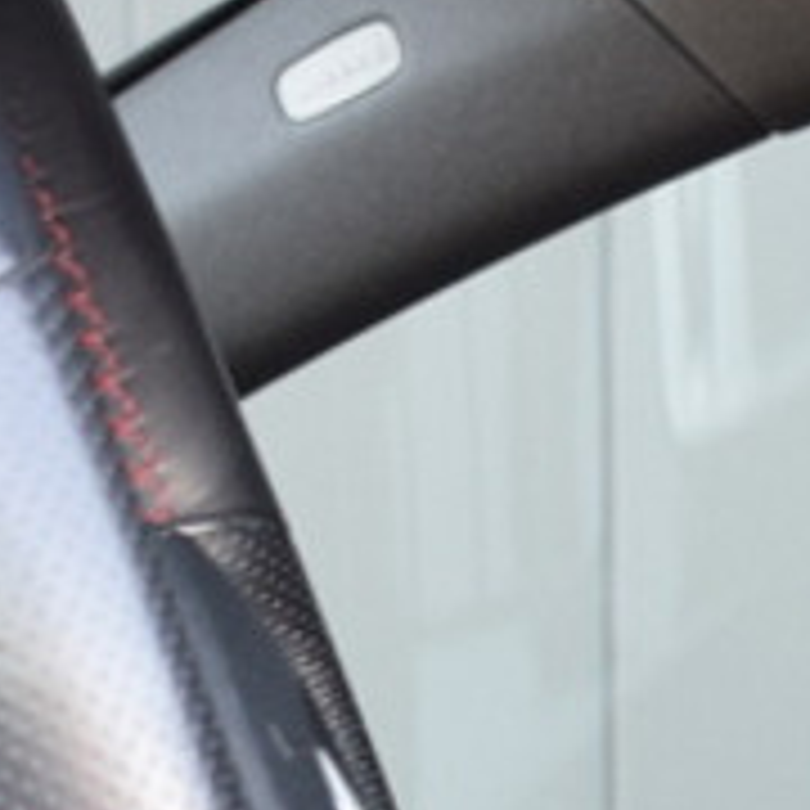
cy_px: 1672
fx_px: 7103
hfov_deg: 6.5
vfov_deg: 6.3
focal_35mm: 268
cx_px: 918
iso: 560
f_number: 4
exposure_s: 1/60
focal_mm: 27
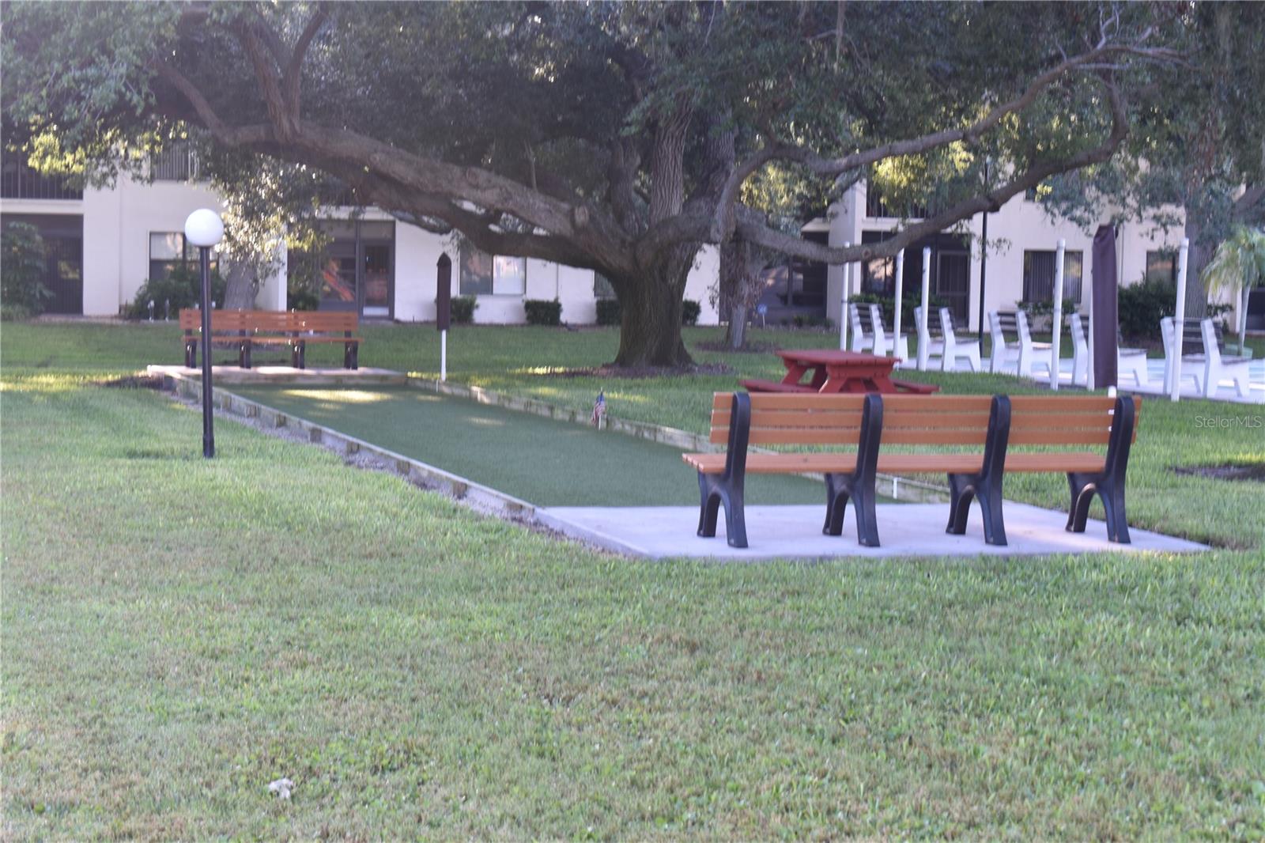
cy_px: 422
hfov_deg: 28.1
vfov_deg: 18.9
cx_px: 632
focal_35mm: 72
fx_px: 2529
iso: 100
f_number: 9
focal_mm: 48
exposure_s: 1/10
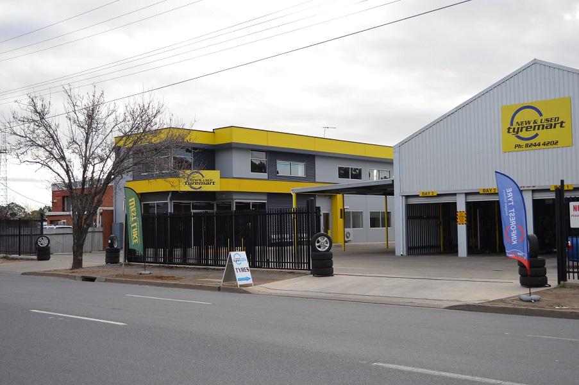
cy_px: 192
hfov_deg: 46.4
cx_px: 290
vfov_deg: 31.8
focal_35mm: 42
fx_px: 675
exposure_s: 1/200
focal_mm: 28
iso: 100
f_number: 5.6
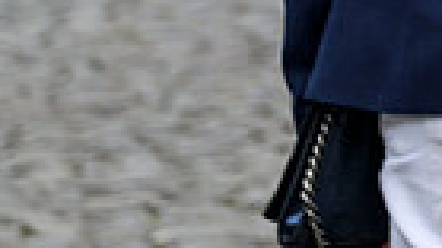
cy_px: -488
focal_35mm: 531
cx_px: 761
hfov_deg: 4.0
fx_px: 6220
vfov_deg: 2.3
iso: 800
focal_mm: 98
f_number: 2.8
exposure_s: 1/640
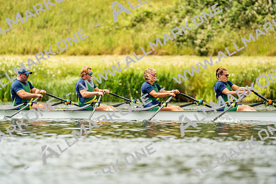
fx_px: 3581
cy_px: 92
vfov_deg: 2.9
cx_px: 138
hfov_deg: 4.4
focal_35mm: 467
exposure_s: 1/2000
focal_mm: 467
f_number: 6.3
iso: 400
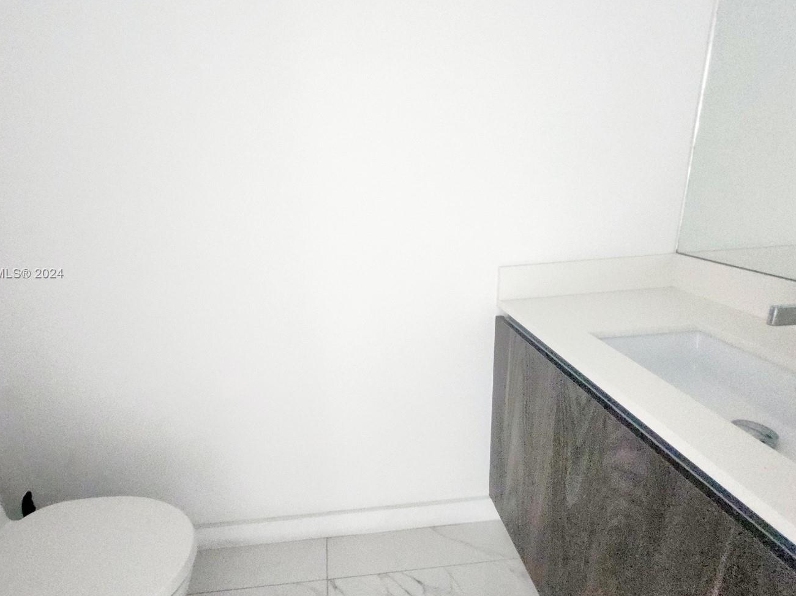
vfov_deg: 77.9
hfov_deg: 94.2
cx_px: 357
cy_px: 274
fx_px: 368
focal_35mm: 16
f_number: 2.2
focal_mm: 1.74
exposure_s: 1/30
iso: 400
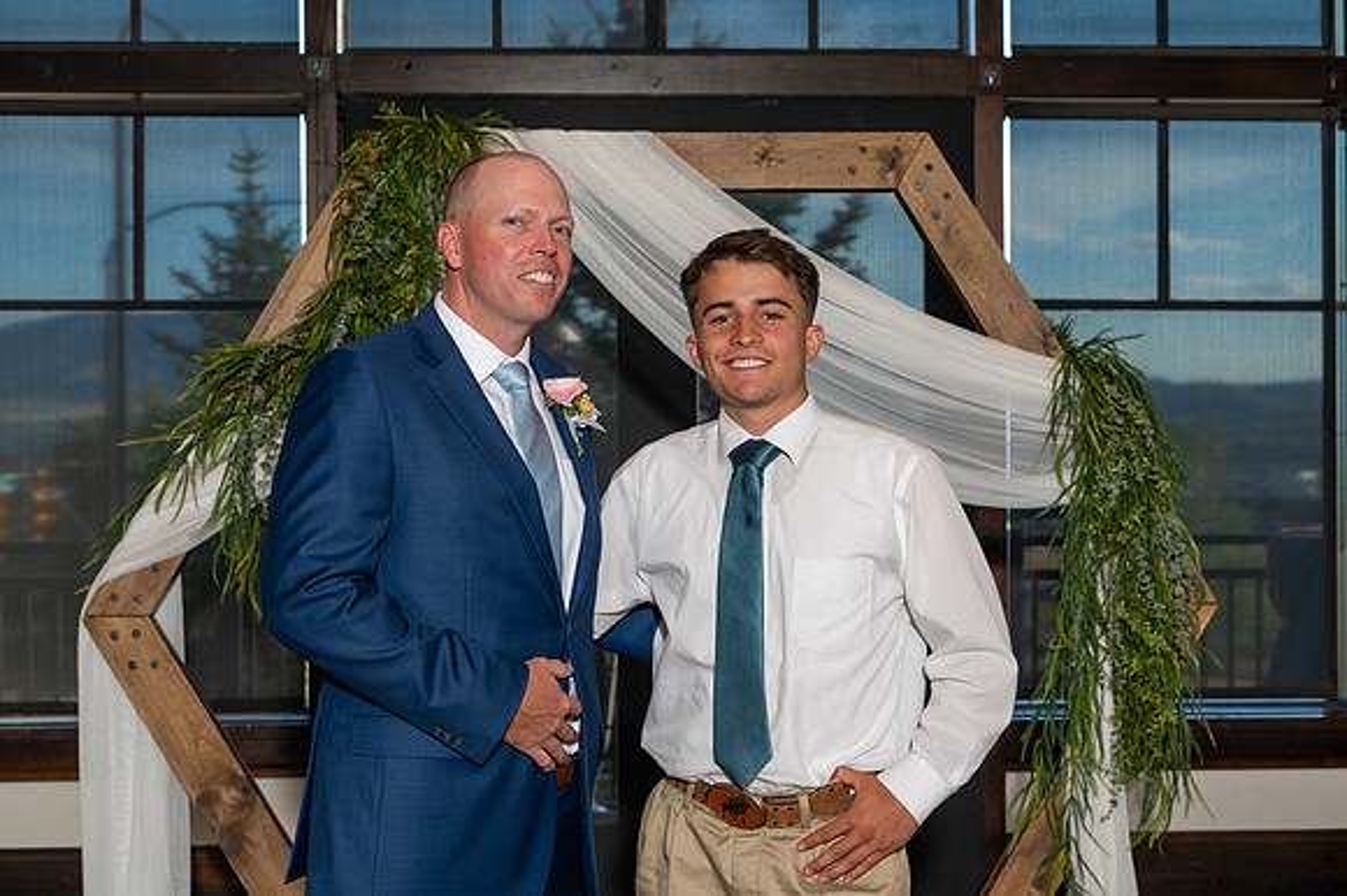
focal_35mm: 61
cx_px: 690
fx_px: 2263
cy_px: 448
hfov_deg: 33.1
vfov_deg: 22.4
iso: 3200
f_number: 8
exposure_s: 1/160
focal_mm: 58
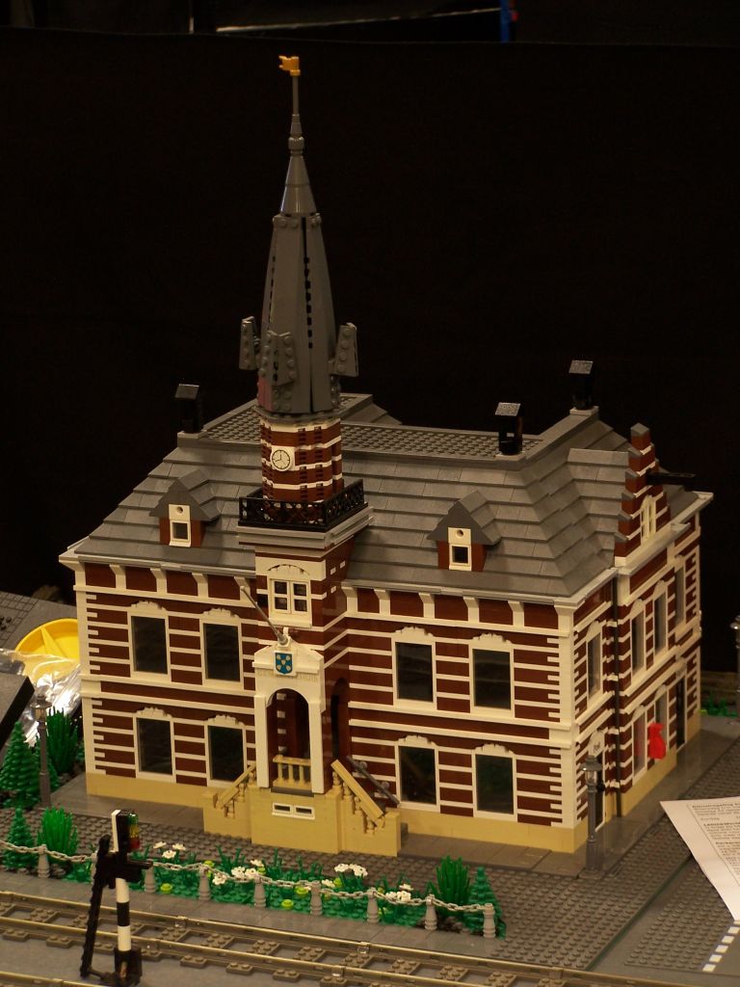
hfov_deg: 12.7
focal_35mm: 117
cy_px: 494
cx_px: 370
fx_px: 3335
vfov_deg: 16.8
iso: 80
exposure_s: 1/2
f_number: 3.2
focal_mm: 19.4
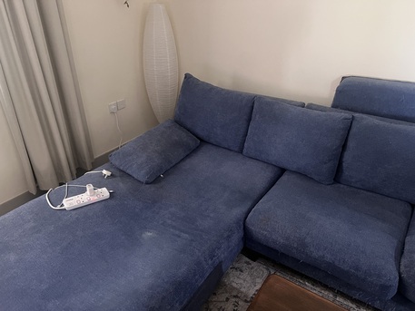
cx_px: 208
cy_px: 156
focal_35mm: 26
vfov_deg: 53.1
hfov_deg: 67.3
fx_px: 312
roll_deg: -0.2
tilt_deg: -29.3
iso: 640
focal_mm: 5.7
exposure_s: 1/34
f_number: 1.5
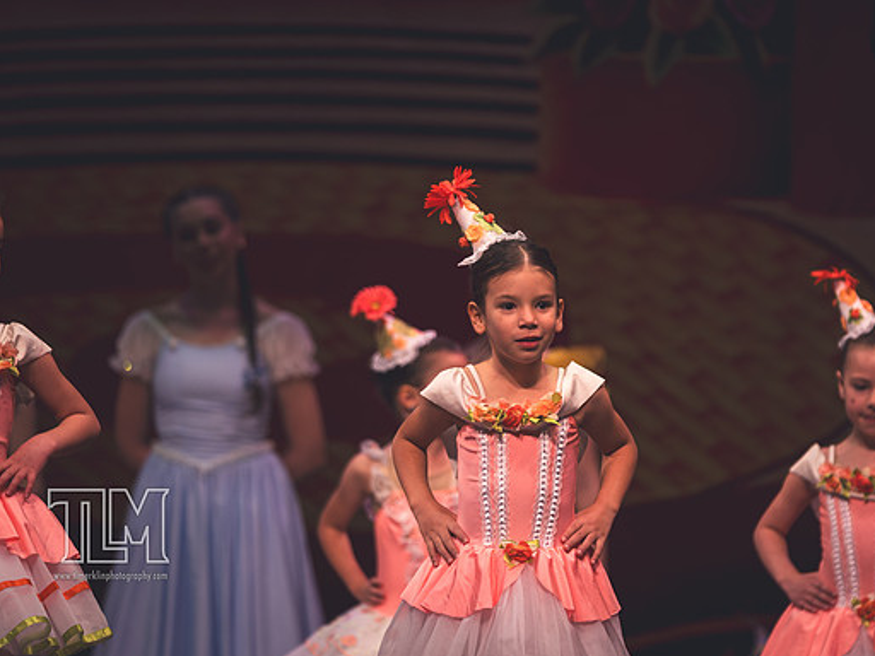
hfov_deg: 6.1
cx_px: 480
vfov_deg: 4.5
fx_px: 8266
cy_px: 329
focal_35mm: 327
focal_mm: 200
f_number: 2.8
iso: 320
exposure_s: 1/250
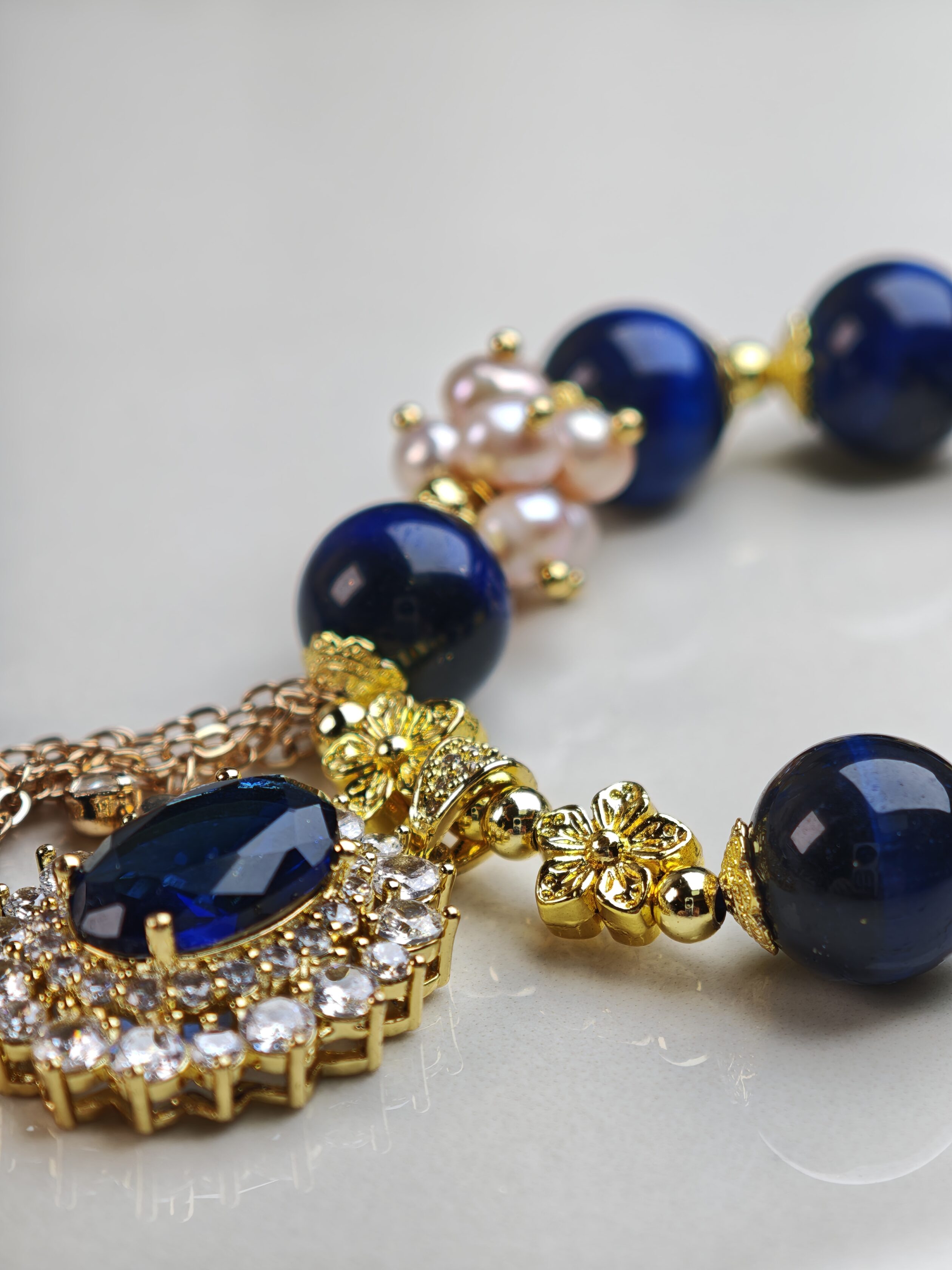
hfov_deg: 17.2
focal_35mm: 86
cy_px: 635
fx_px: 3154
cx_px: 476
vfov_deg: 22.8
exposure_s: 1/546
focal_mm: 11.5
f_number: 1.8
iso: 50
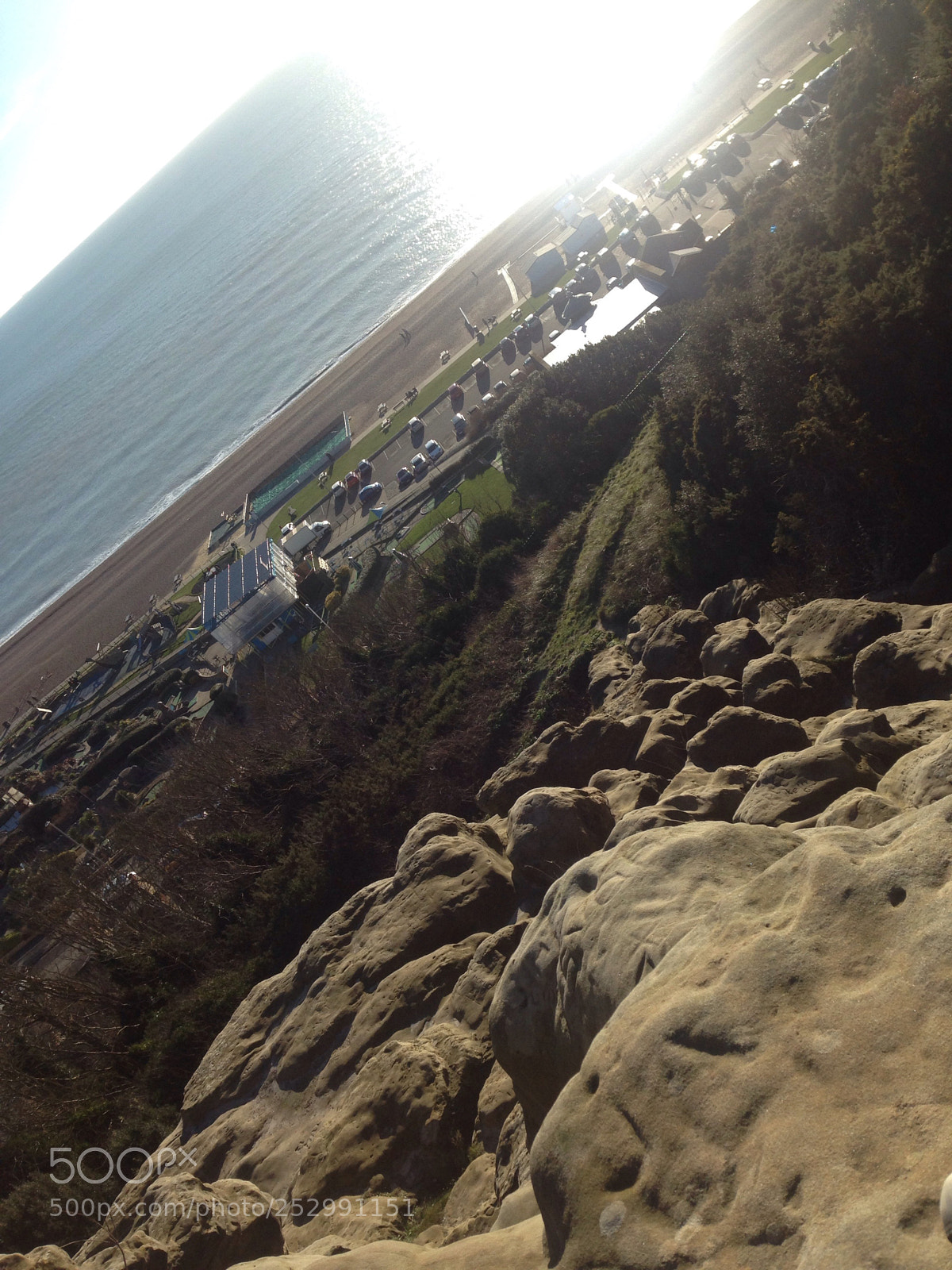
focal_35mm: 33
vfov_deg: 55.4
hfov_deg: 42.9
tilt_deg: -27.5
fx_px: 1210
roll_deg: +44.1
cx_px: 476
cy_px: 635
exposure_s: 1/1595
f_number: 2.4
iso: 50
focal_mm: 4.12
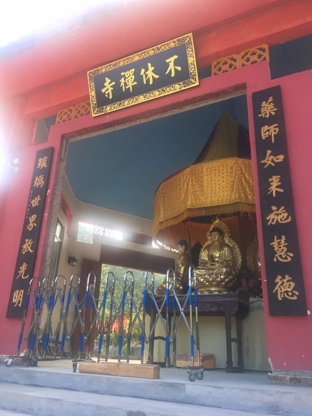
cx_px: 156
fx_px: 349
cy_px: 208
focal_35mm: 29
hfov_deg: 48.2
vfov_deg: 61.7
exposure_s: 1/127
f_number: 2.2
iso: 25
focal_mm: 4.15
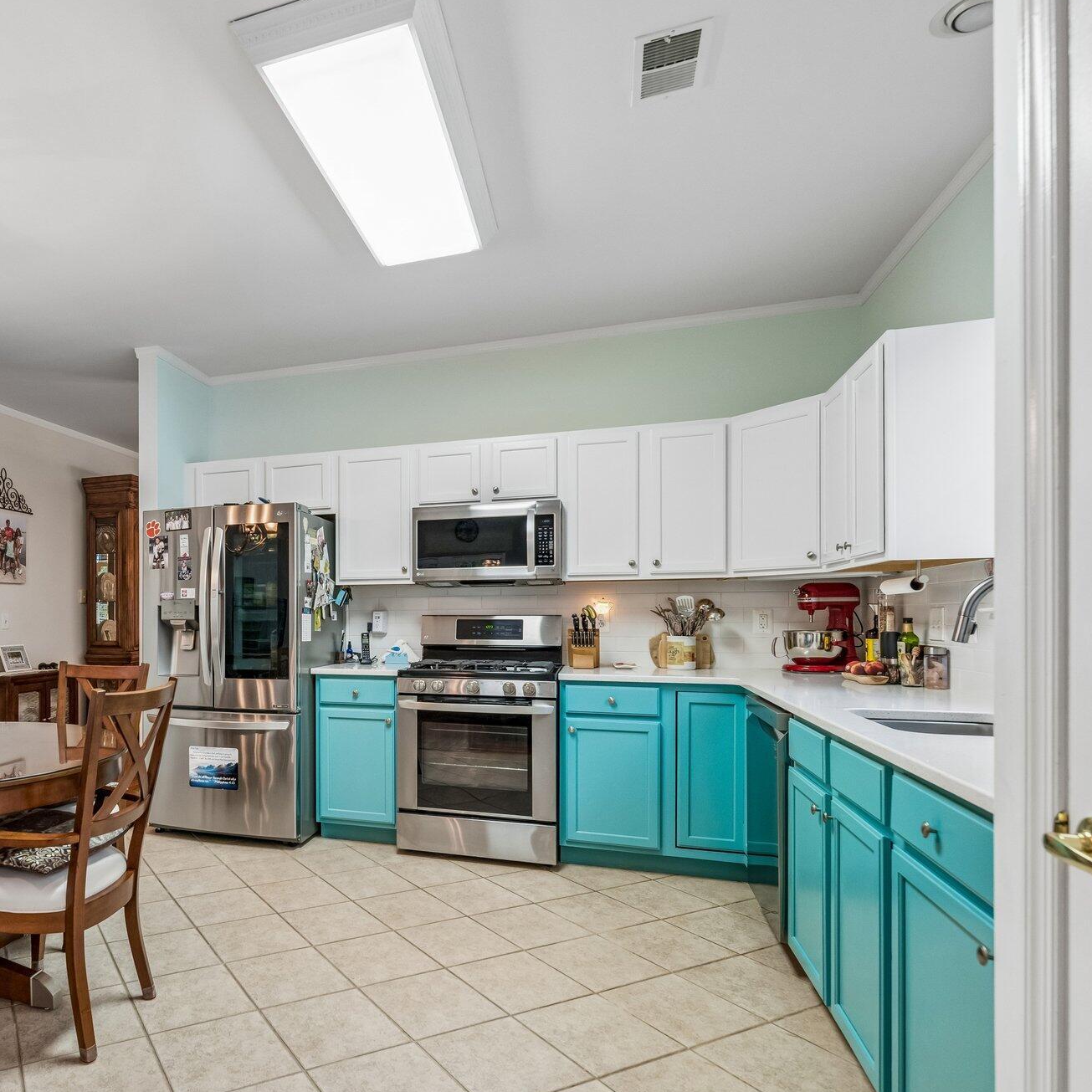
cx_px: 307
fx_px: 714
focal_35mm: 20
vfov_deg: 74.8
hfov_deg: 71.0
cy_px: 560
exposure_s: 1/30
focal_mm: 15
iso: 800
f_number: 7.1
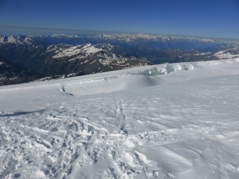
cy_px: 90
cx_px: 120
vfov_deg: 54.9
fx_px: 173
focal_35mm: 25
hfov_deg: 69.4
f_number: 5
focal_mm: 4.3
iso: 100
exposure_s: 1/2000
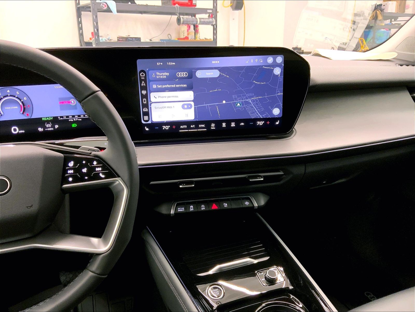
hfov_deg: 61.7
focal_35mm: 29
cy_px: 156
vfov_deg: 48.2
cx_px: 208
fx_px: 348
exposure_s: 1/58
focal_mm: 3
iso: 250
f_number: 1.8
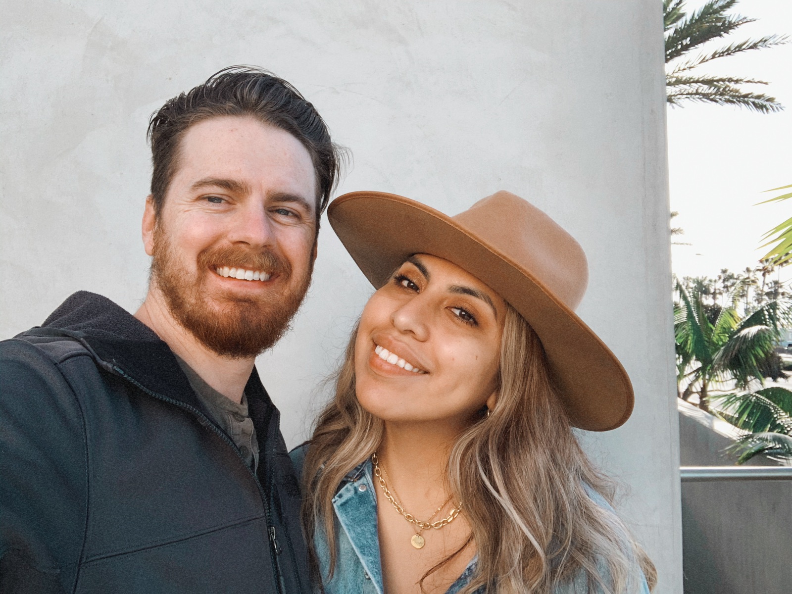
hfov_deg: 56.8
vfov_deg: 44.2
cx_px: 396
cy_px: 297
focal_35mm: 32
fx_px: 732
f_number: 2.2
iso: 16
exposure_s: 1/161
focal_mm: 2.87
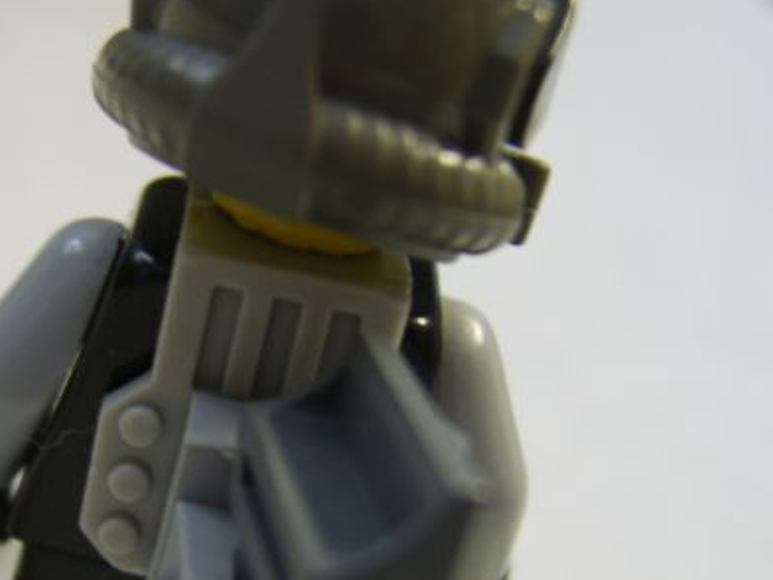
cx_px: 229
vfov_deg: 25.5
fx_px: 1273
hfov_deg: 33.3
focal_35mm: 57
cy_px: 377
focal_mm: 8.13
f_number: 2.7
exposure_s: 1/10
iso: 71
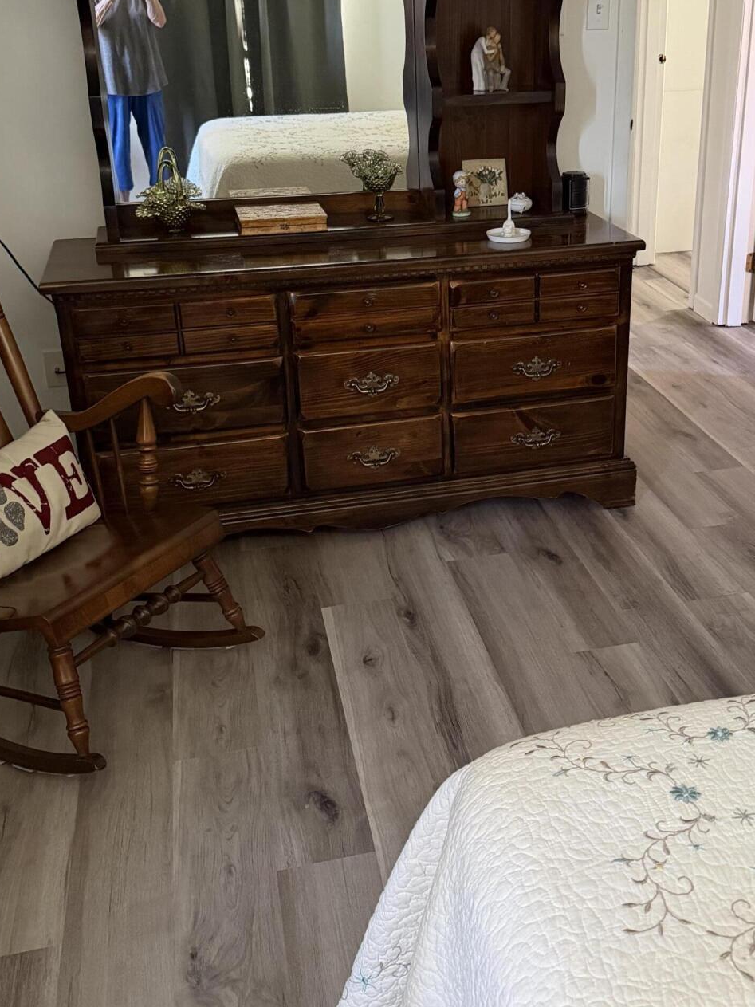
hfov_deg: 37.5
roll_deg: +1.0
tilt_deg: -21.0
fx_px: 1105
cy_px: 415
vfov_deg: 48.7
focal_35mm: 38
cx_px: 473
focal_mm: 6.76
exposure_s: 1/60
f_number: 1.78
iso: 640
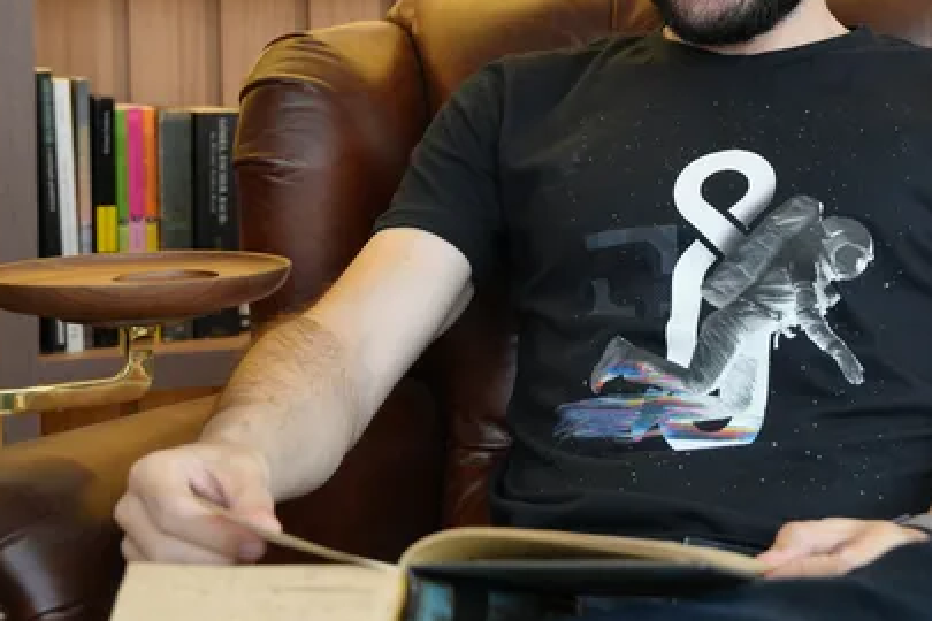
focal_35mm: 81
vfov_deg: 16.7
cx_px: 755
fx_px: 2102
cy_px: 135
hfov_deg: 24.6
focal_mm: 41.1
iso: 1250
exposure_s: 1/160
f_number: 4
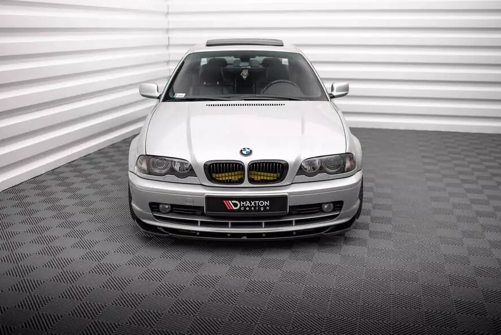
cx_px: 247
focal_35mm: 40
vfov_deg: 33.4
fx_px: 557
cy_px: 146
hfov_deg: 48.4
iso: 800
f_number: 2.2
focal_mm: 35
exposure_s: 1/200
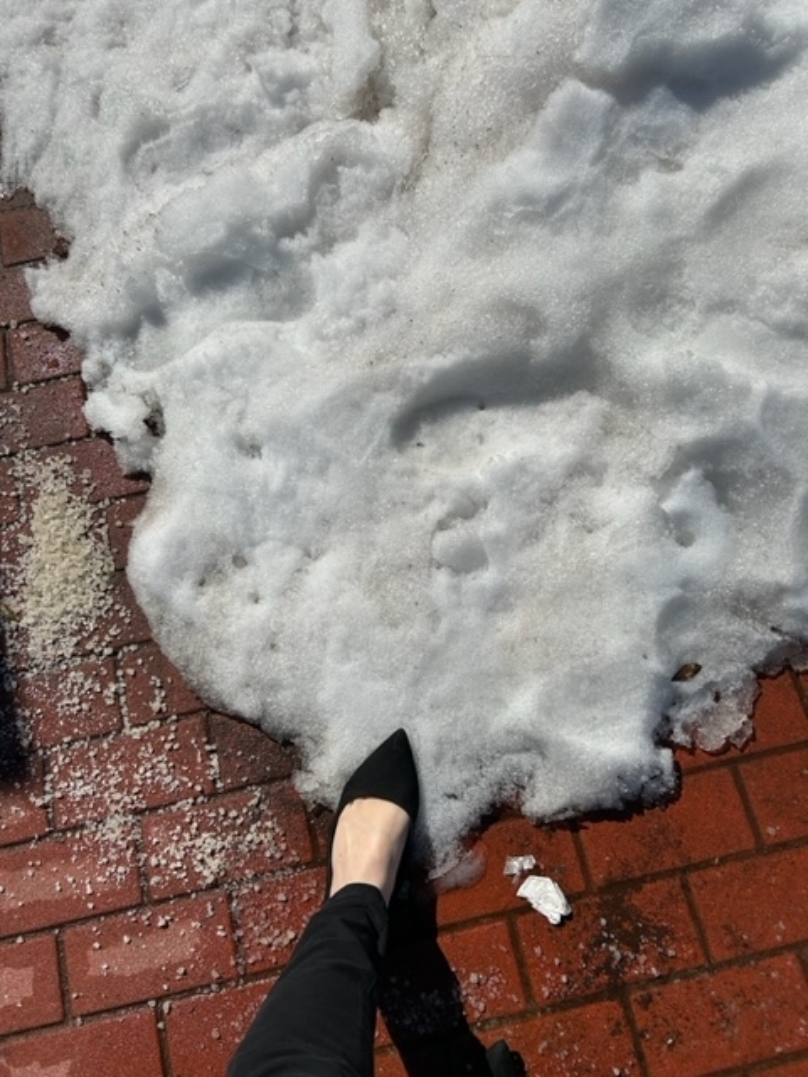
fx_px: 809
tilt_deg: -71.4
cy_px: 538
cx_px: 404
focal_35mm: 26
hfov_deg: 53.1
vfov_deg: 67.3
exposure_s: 1/16393
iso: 50
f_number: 1.5
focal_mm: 5.7
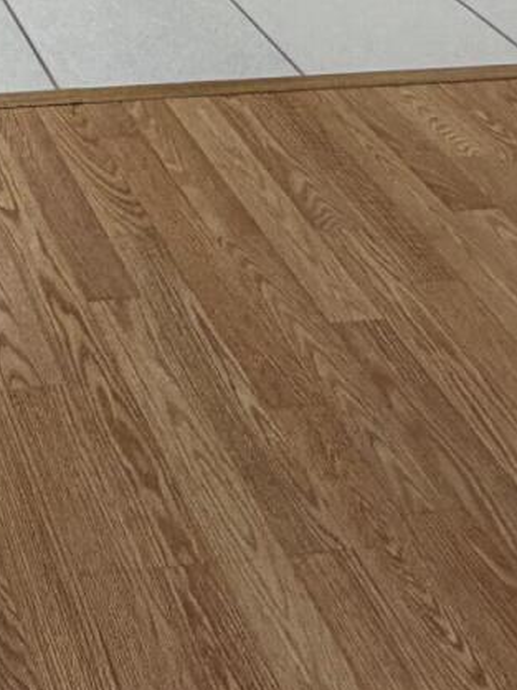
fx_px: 1336
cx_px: -238
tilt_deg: -7.7
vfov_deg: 21.7
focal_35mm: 67
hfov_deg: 19.4
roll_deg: -0.4
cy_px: -464
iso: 100
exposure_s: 1/120
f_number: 2.2
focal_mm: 2.22
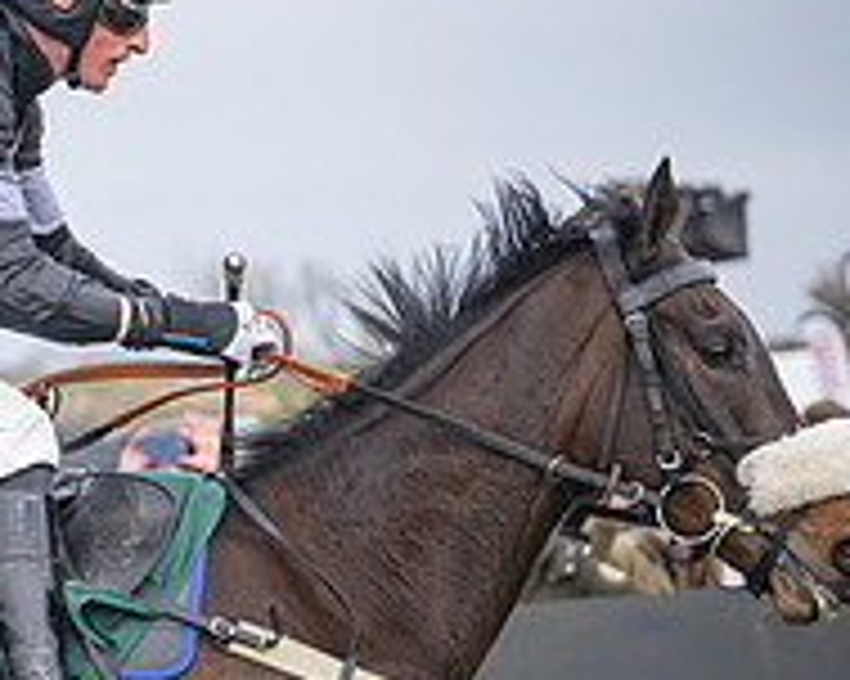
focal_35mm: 236
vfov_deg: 6.5
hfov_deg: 8.1
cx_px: -252
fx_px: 5934
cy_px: 594
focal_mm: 70
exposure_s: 1/2000
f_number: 2.8
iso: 400
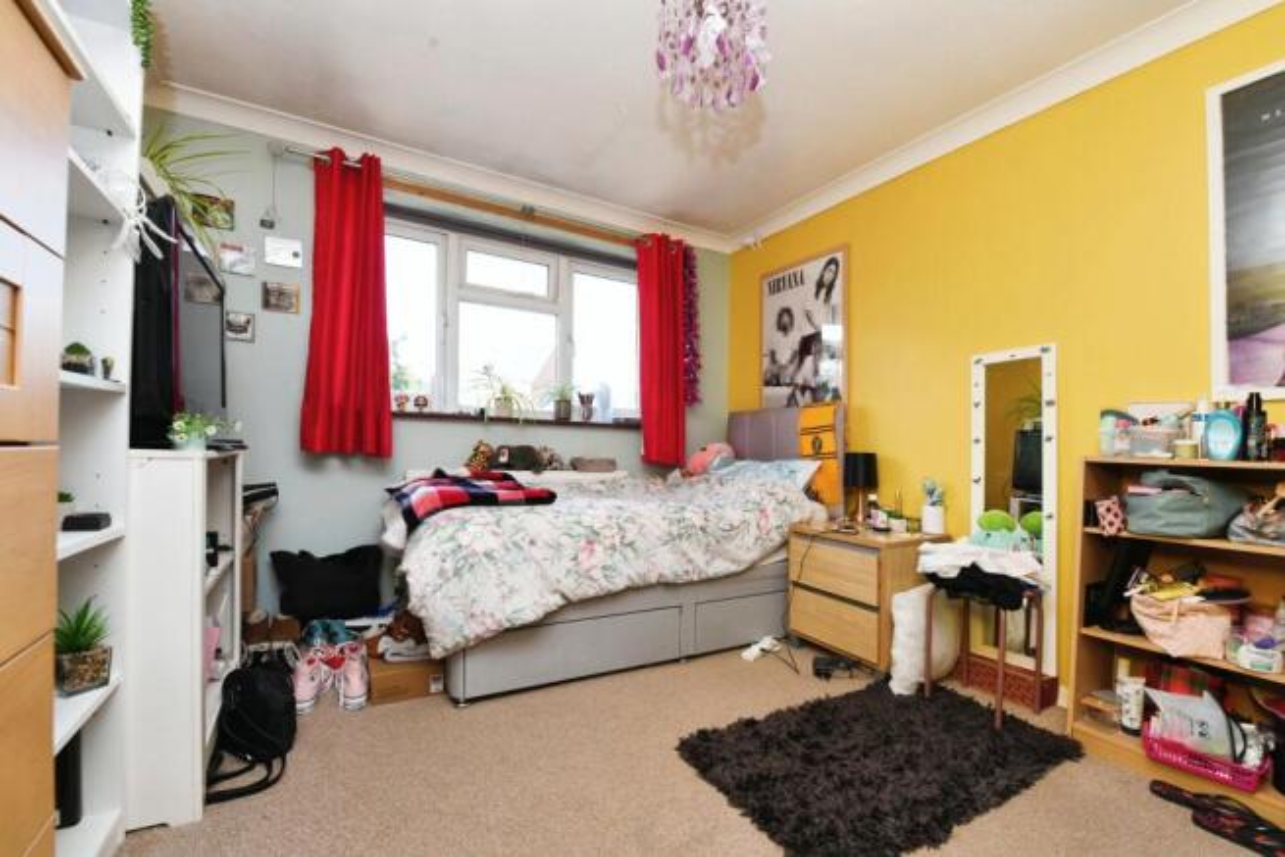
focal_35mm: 15
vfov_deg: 77.4
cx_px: 642
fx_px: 536
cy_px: 428
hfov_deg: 100.4
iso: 640
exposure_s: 1/60
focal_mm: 15
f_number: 10
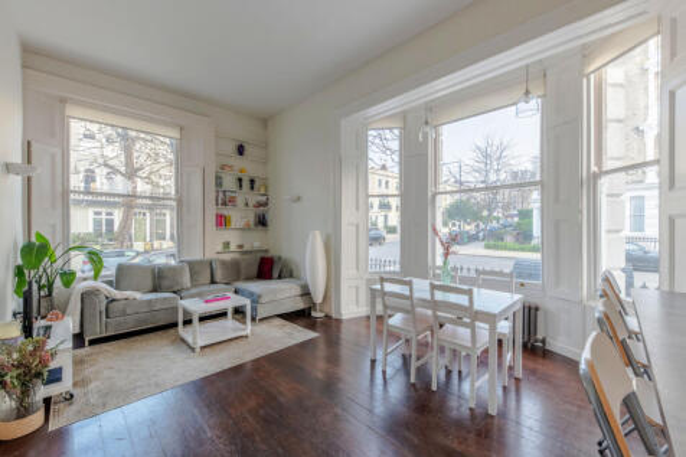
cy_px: 228
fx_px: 267
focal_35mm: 14
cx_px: 343
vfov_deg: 81.2
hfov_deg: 104.3
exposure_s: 1/320
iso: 400
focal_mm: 14
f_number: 8
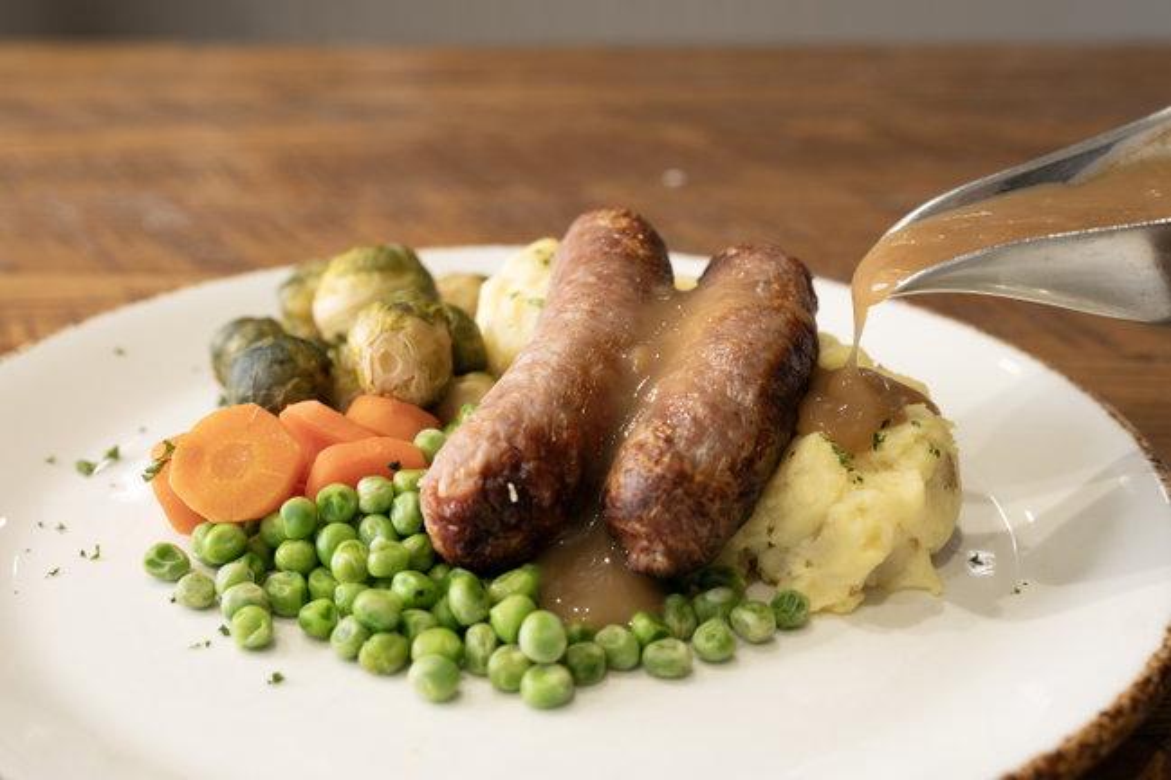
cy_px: 390
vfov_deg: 27.5
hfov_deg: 40.4
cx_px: 586
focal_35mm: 49
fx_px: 1593
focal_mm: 49
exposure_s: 1/80
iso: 400
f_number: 5.6
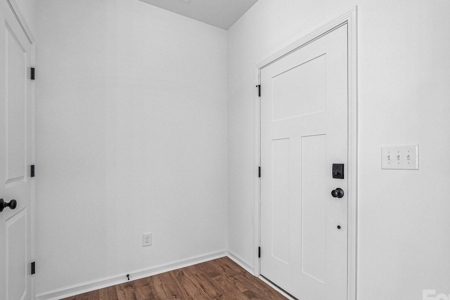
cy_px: 161
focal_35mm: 18
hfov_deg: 89.9
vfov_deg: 67.3
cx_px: 237
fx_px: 225
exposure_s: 1/8
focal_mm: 10
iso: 400
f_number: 8
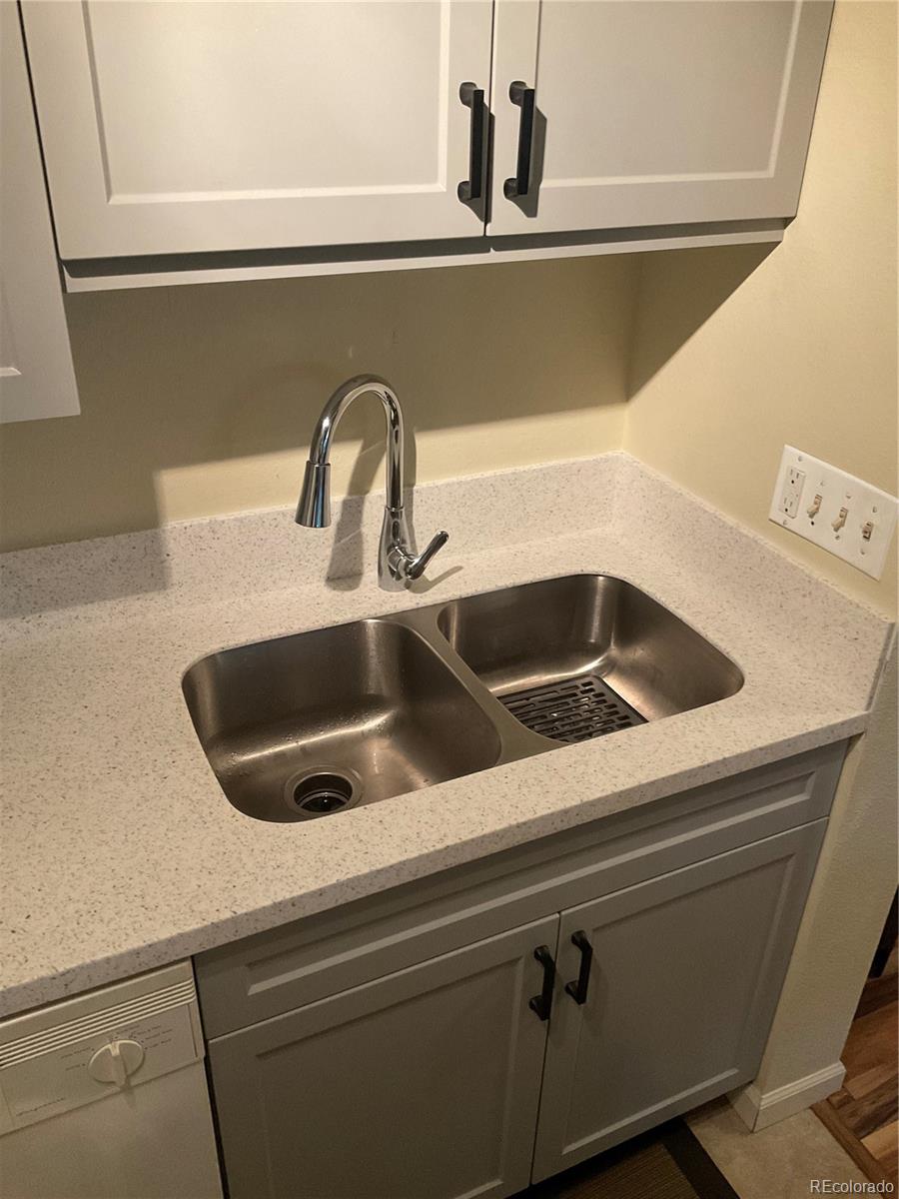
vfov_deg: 61.7
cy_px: 600
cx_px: 450
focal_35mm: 29
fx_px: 1004
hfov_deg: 48.2
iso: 200
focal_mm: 3
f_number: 1.8
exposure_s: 1/60
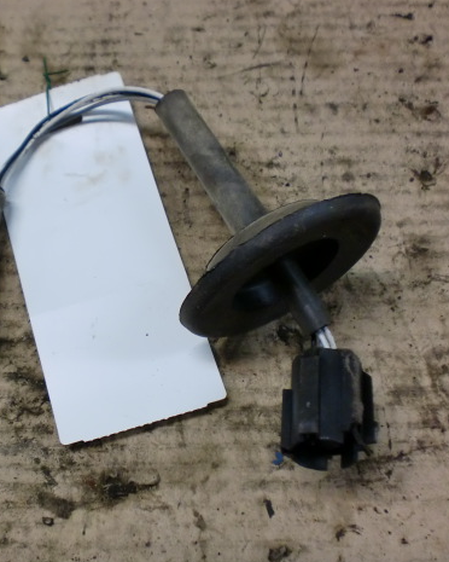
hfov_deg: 31.7
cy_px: 278
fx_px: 781
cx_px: 138
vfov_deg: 39.5
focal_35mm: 47
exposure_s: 1/60
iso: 250
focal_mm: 6.3
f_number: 3.1
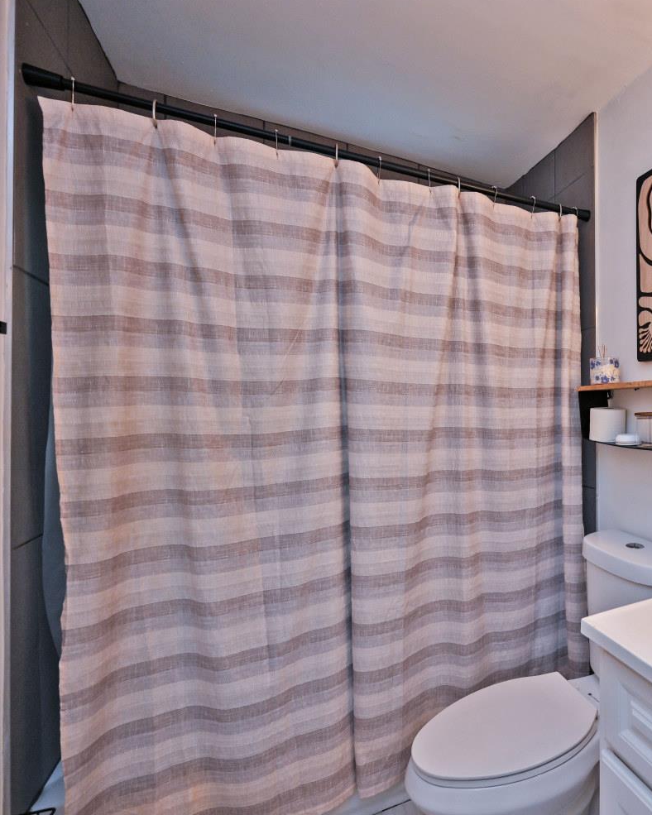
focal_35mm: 20
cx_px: 579
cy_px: 408
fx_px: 482
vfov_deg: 80.4
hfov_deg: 58.8
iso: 200
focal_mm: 14
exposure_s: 1/80
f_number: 4.5
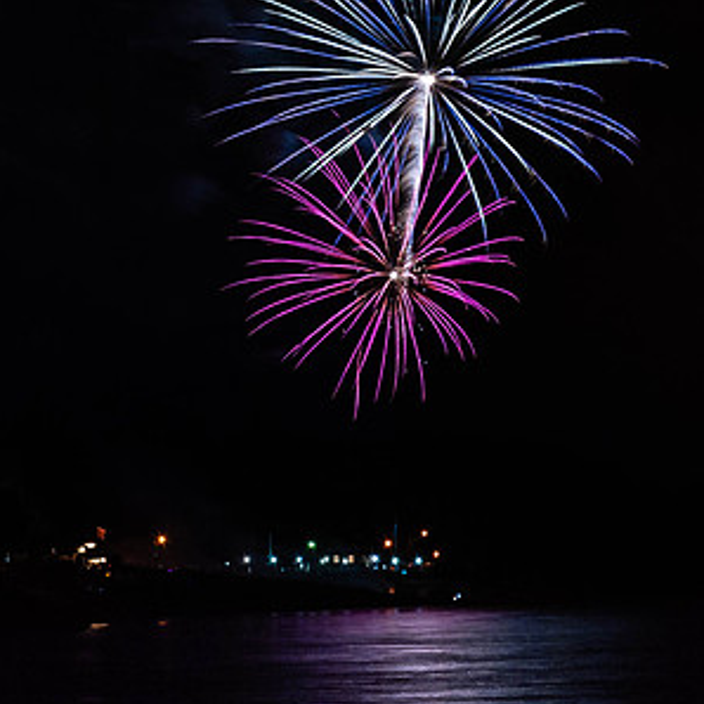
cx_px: 842
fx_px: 6120
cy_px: 246
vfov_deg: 6.6
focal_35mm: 266
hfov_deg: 6.5
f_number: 13
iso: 100
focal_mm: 70
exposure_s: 4.4
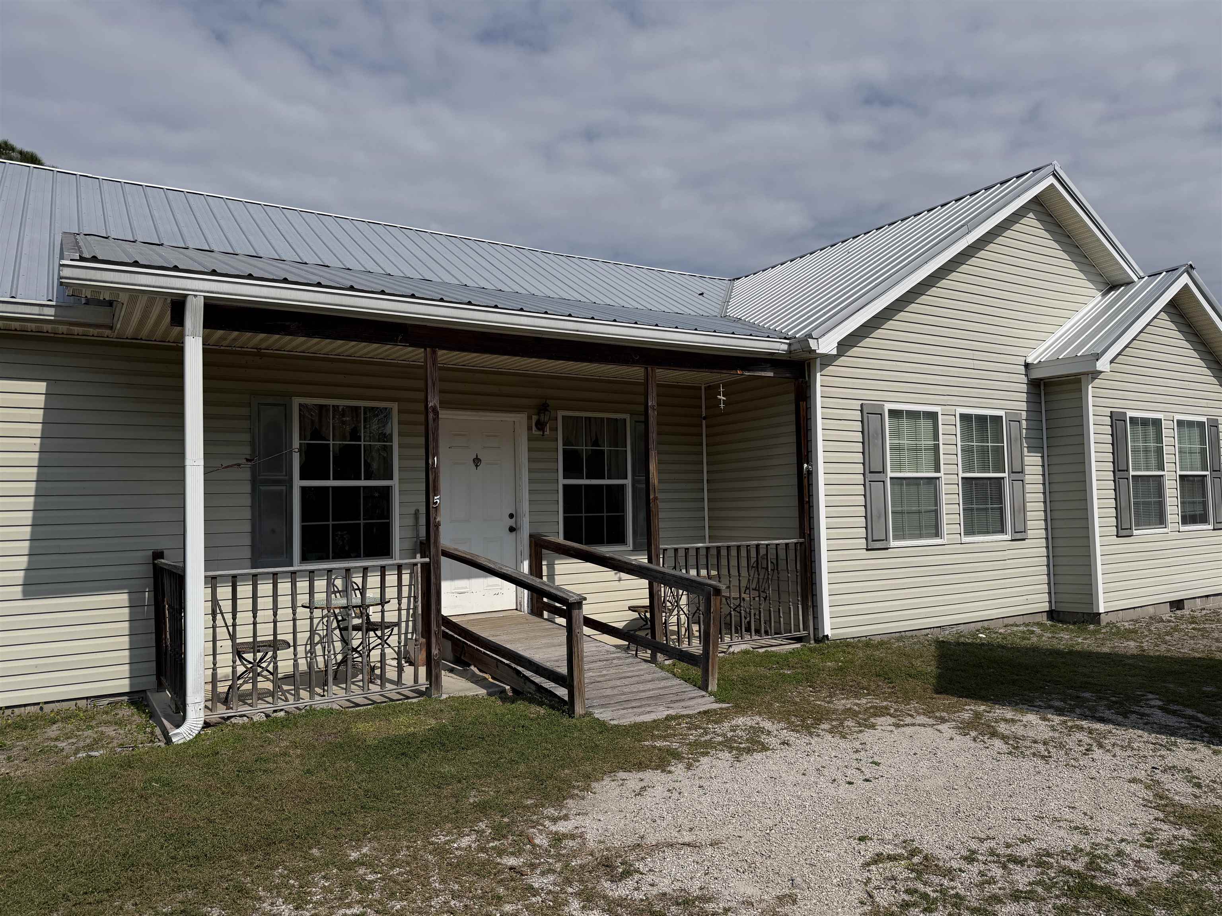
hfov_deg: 71.6
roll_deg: +1.2
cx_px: 611
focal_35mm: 24
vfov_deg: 56.8
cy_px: 458
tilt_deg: +3.0
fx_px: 847
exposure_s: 1/10309
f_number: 1.78
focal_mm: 6.76
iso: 80
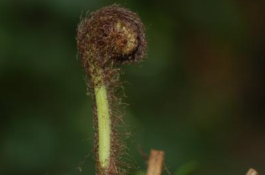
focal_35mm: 136
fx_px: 999
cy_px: 104
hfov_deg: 15.1
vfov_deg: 10.0
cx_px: 97
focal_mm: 60
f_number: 11
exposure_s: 1/60
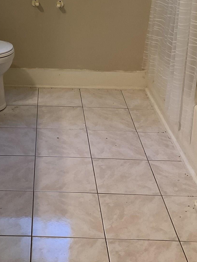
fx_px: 463
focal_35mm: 61
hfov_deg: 23.7
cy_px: -8
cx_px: 43
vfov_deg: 29.3
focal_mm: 3
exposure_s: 1/60
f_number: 1.8
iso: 64
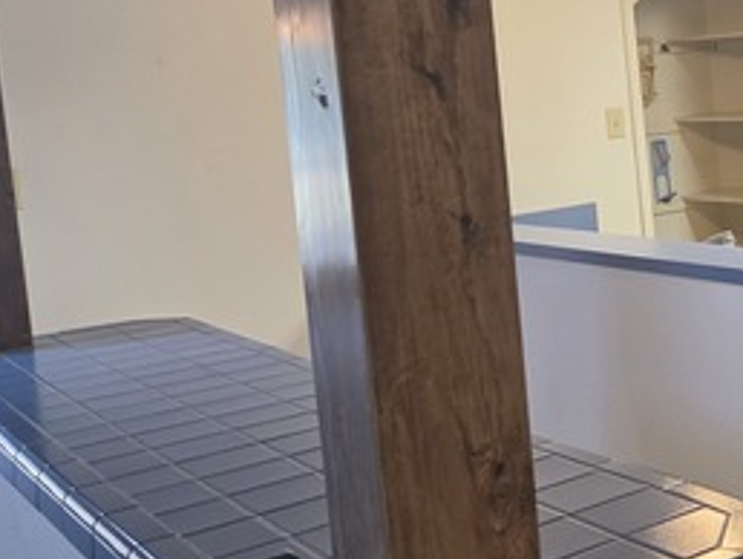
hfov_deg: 29.3
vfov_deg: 25.5
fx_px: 1225
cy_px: 173
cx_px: 884
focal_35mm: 57
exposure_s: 1/120
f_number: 1.8
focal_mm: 5.4
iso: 200
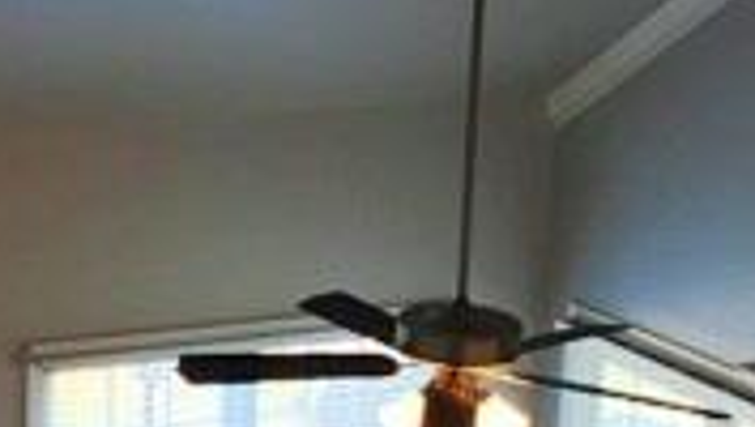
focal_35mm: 110
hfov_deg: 19.4
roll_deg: -2.9
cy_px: 397
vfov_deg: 11.0
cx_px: 452
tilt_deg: -17.7
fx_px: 2204
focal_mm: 3.99
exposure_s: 1/40
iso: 25
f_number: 1.8
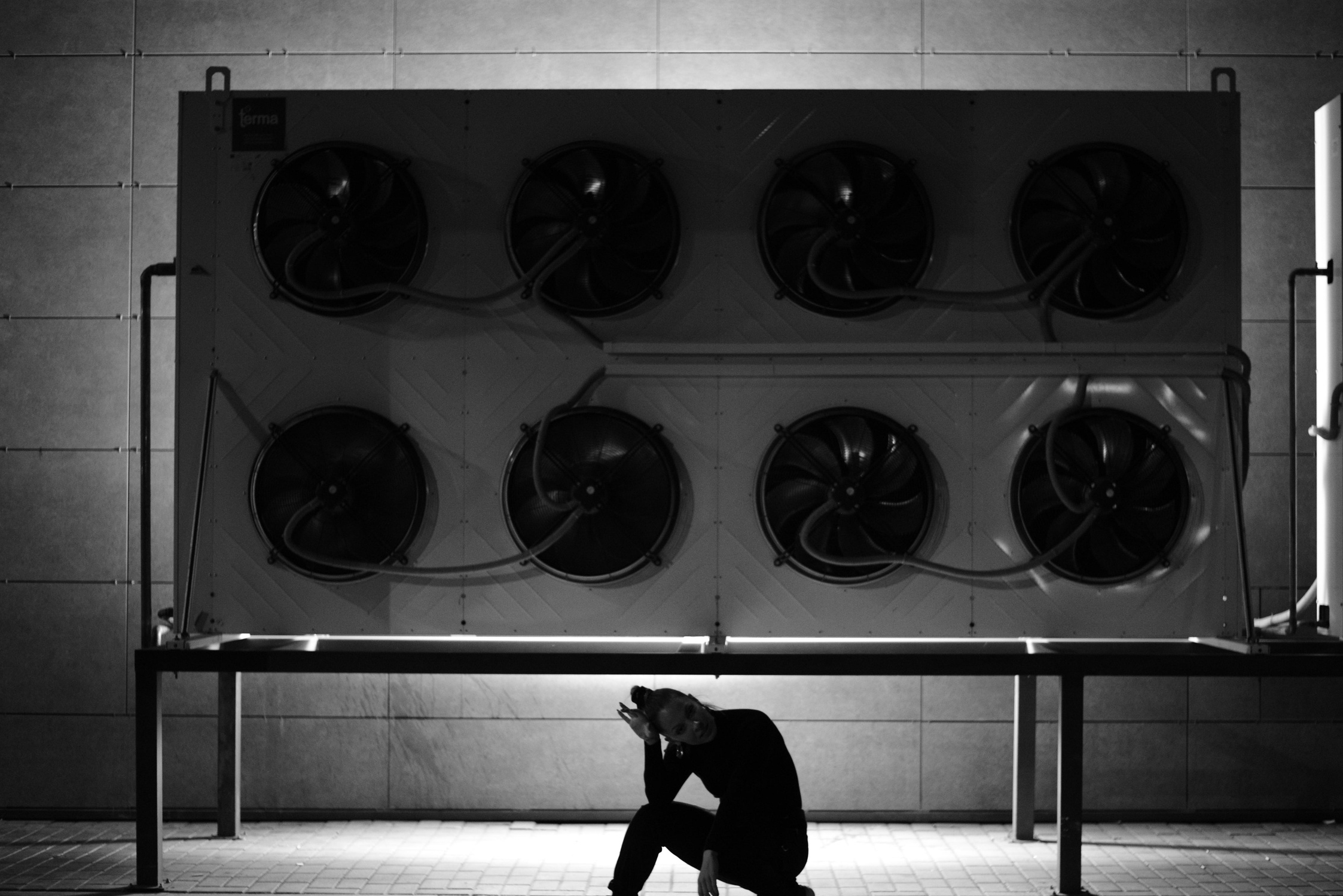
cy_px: 500
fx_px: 2127
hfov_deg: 35.0
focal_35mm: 57
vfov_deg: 23.8
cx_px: 706
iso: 2500
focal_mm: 50
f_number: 1.8
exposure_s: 1/60
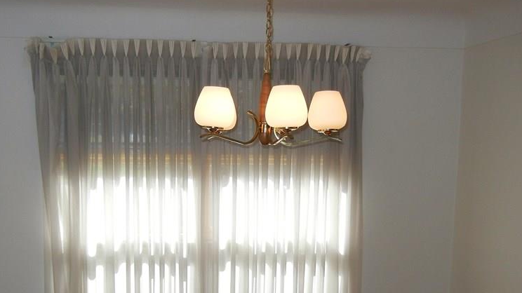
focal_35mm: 45
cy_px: 226
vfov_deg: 26.1
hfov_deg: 45.2
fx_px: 623
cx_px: 207
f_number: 3.5
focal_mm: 5.4
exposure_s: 1/350
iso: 160
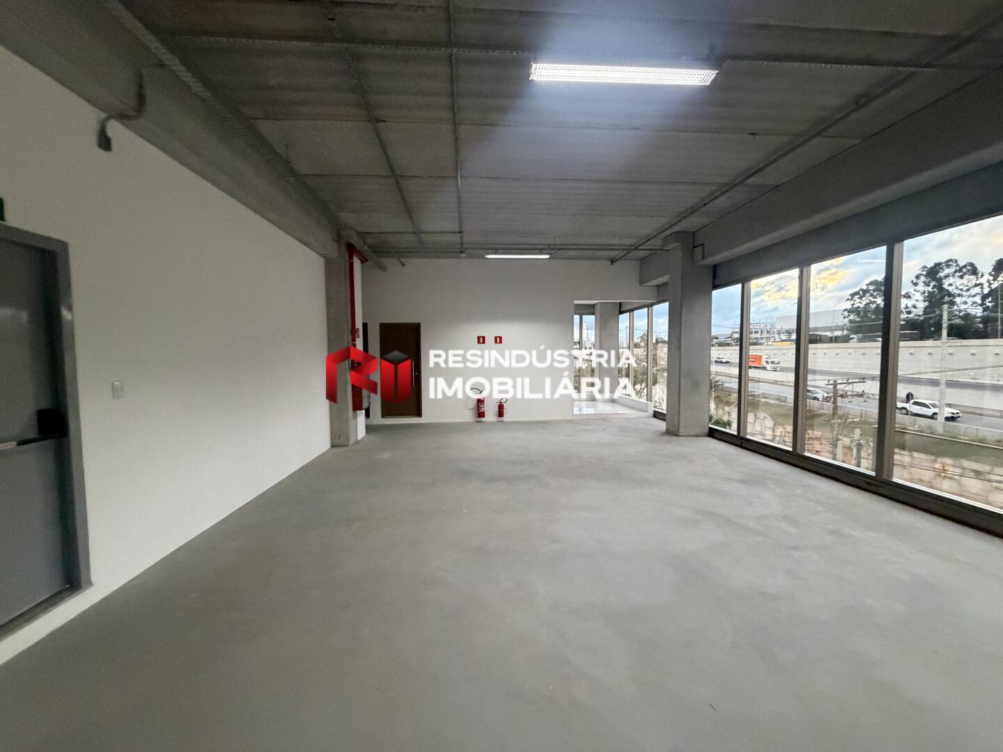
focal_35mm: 14
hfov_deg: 102.1
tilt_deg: -5.1
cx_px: 502
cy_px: 376
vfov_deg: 85.7
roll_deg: +0.7
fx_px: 406
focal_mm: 2.22
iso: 500
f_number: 2.2
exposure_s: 1/60
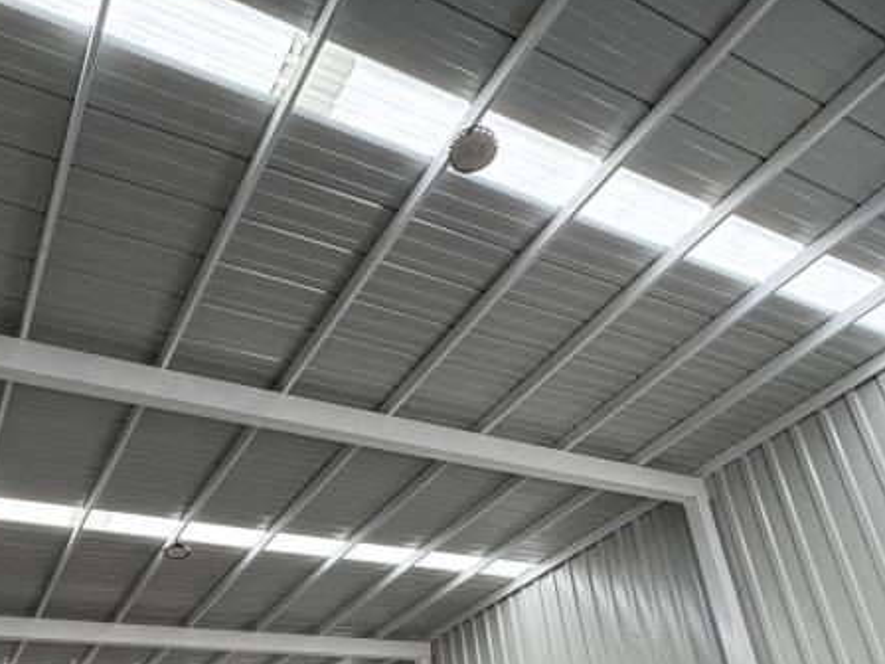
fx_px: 818
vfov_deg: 41.3
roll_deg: +1.4
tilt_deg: +26.1
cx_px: 288
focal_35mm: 32
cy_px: 575
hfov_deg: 55.5
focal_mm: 2.22
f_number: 2.2
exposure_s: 1/192
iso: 40
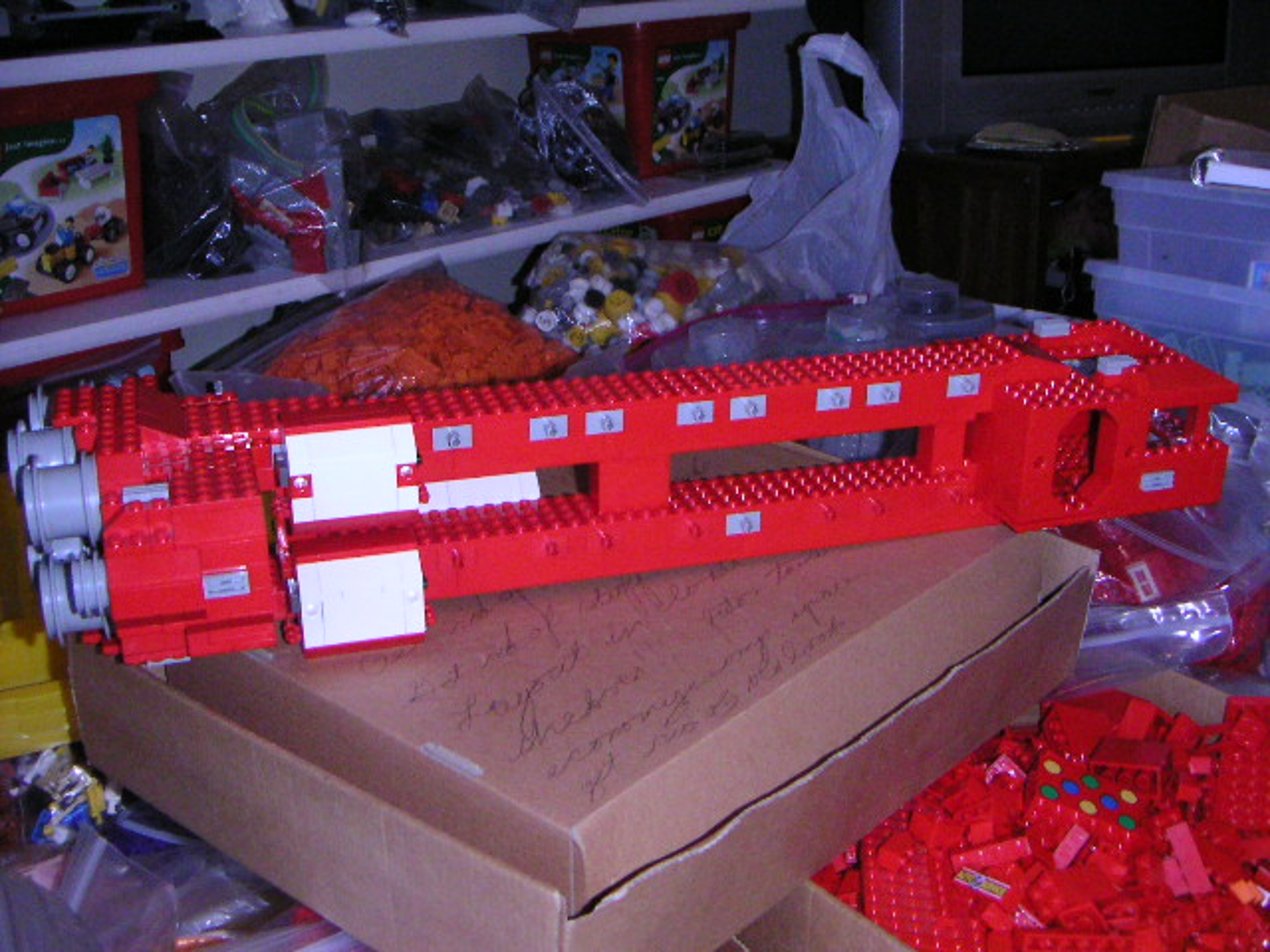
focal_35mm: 40
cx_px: 635
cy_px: 476
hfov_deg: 46.8
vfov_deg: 36.0
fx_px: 1468
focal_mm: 5.3
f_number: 6.7
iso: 400
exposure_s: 1/45
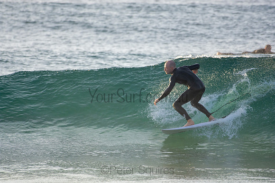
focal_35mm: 750
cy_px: 92
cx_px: 138
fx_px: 5730
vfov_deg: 1.8
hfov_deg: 2.7
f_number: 5.6
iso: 450
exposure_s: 1/1250
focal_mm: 500
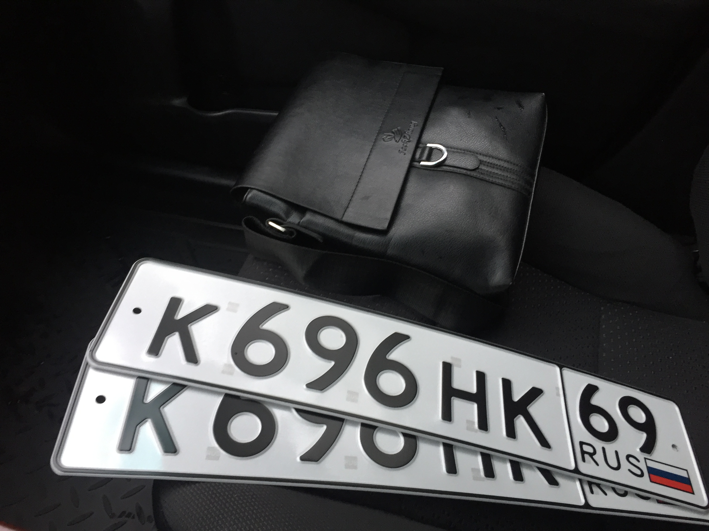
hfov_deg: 61.7
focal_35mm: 29
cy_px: 266
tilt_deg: -41.0
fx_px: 594
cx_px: 354
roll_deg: -3.3
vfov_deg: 48.2
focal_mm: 4.15
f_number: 2.2
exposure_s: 1/33
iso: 50
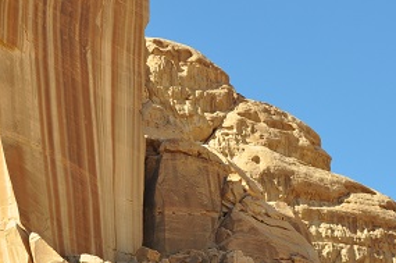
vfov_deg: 10.3
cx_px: -7
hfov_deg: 15.2
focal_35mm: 133
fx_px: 1461
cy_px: 71
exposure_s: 1/160
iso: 200
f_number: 13
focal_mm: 42
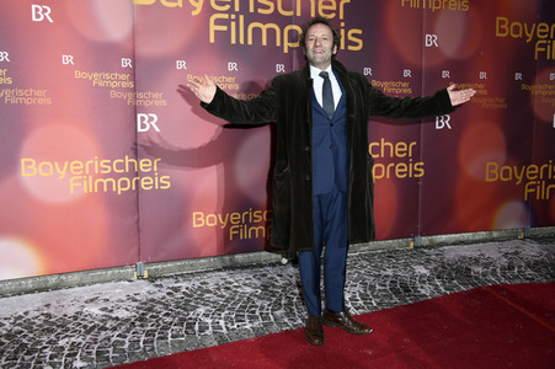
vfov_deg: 41.1
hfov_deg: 58.8
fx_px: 493
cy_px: 184
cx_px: 278
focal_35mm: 32
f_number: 6.3
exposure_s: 1/160
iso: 500
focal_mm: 32
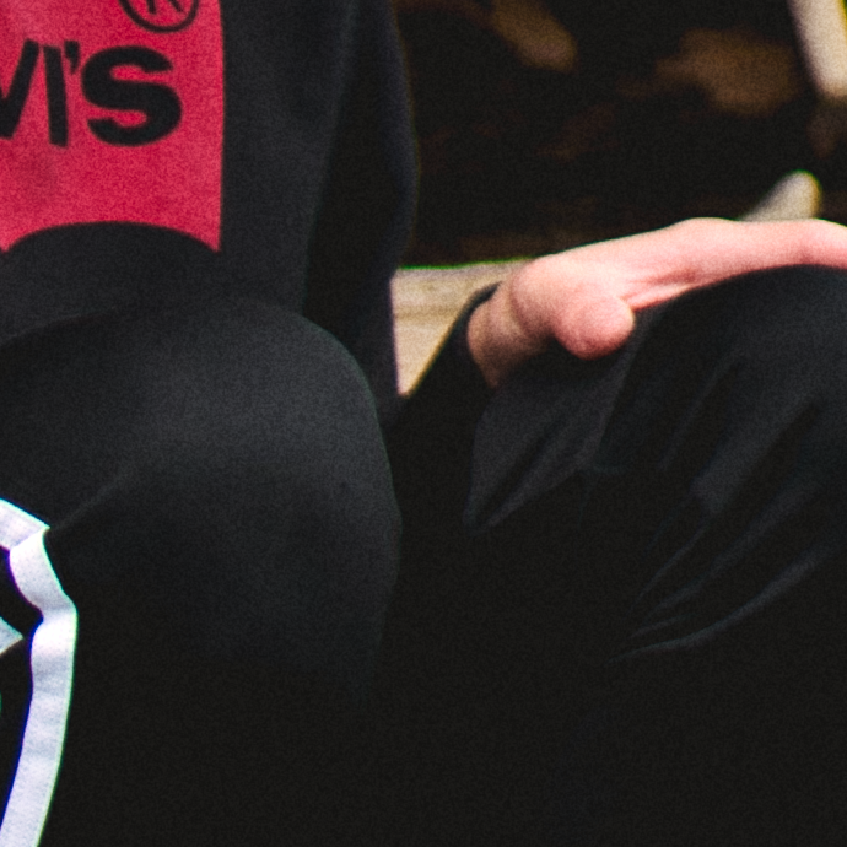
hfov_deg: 6.5
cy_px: -697
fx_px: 7364
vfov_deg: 6.4
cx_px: -117
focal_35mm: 266
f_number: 1.8
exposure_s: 1/4000
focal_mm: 24
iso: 100
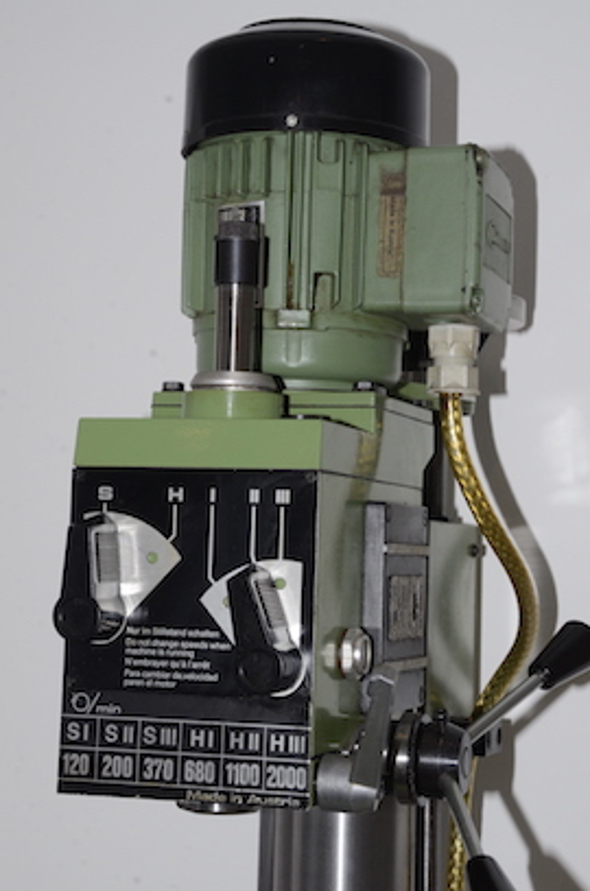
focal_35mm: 78
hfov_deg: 17.4
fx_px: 1927
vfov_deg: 26.0
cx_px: 295
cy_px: 446
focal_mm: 52
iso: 800
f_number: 14
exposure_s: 1/60
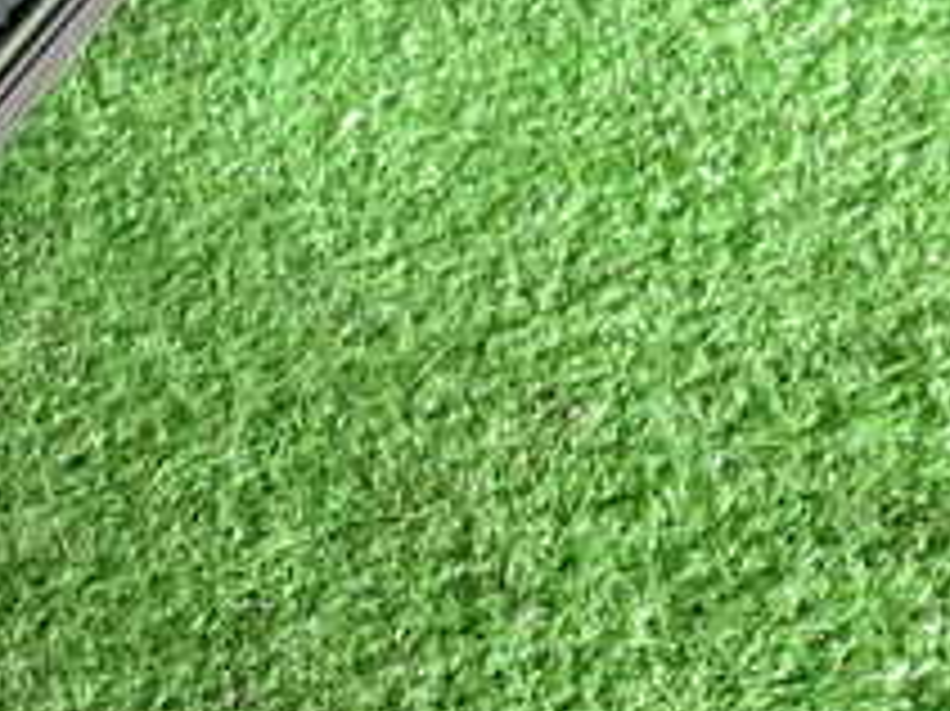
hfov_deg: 23.2
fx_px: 1947
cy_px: 315
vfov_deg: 20.7
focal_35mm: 71
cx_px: -392
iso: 200
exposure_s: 1/50
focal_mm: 4.5
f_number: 2
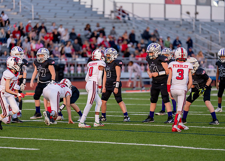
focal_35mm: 210
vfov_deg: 6.9
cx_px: 112
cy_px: 80
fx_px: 1339
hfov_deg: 9.6
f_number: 2.8
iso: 500
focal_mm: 200
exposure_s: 1/1250
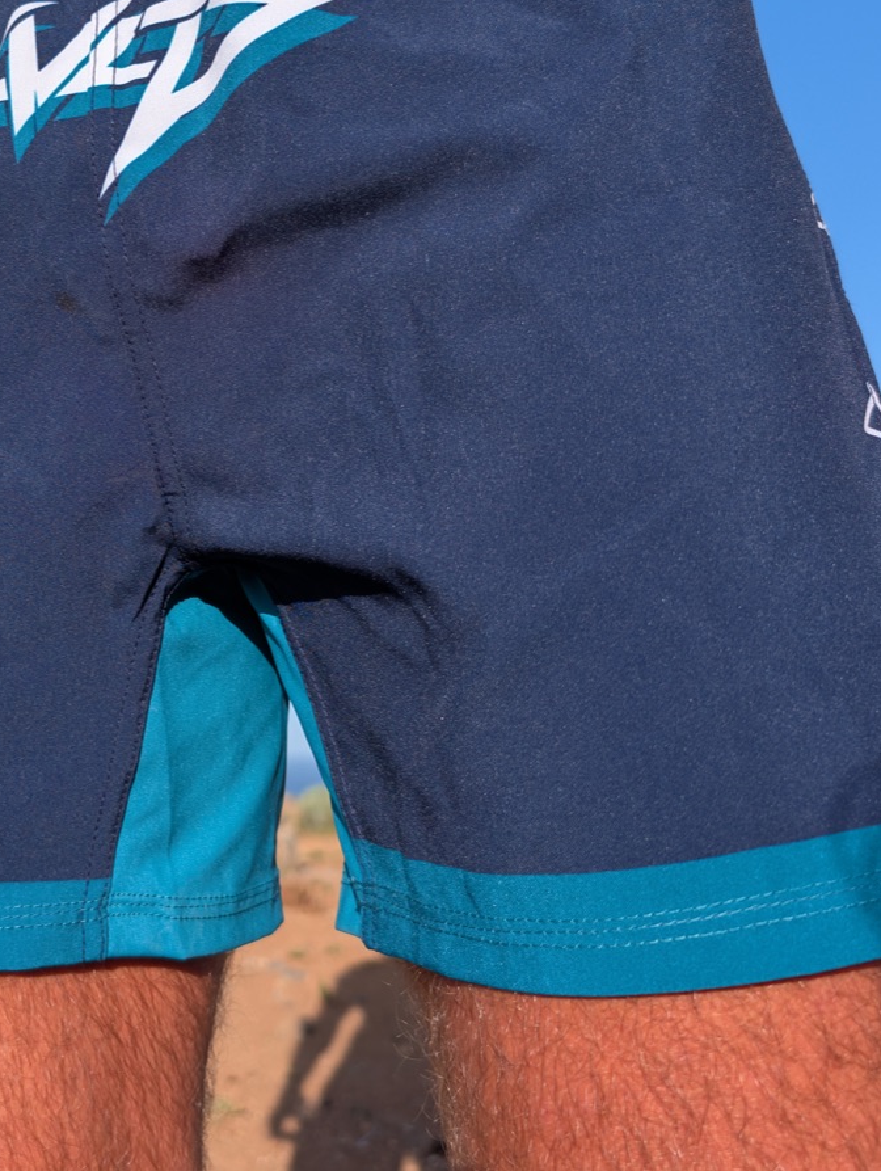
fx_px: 1456
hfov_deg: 32.2
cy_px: 375
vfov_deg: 43.1
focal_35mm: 43
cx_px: 111
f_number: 1.68
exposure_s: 1/1055
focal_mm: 6.9
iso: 21
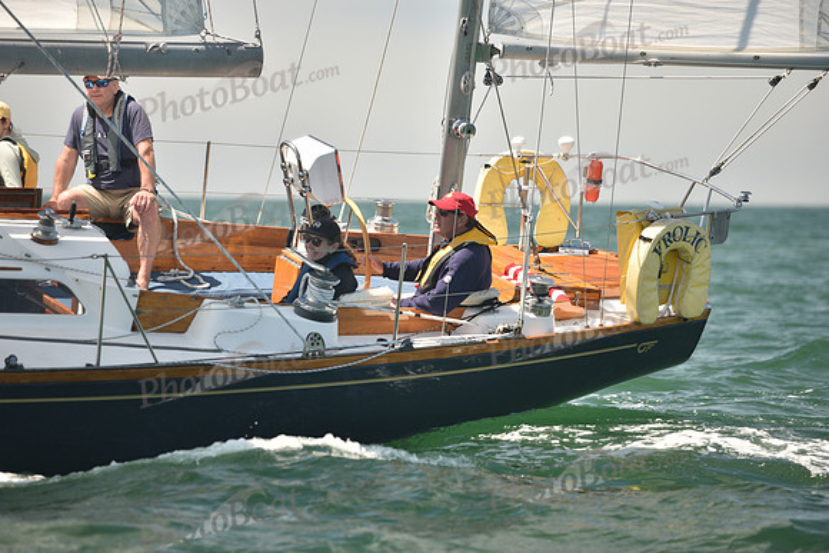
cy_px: 276
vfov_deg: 7.4
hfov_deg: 11.1
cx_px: 414
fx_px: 4261
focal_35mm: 185
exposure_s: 1/800
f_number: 3.2
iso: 250
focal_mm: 185
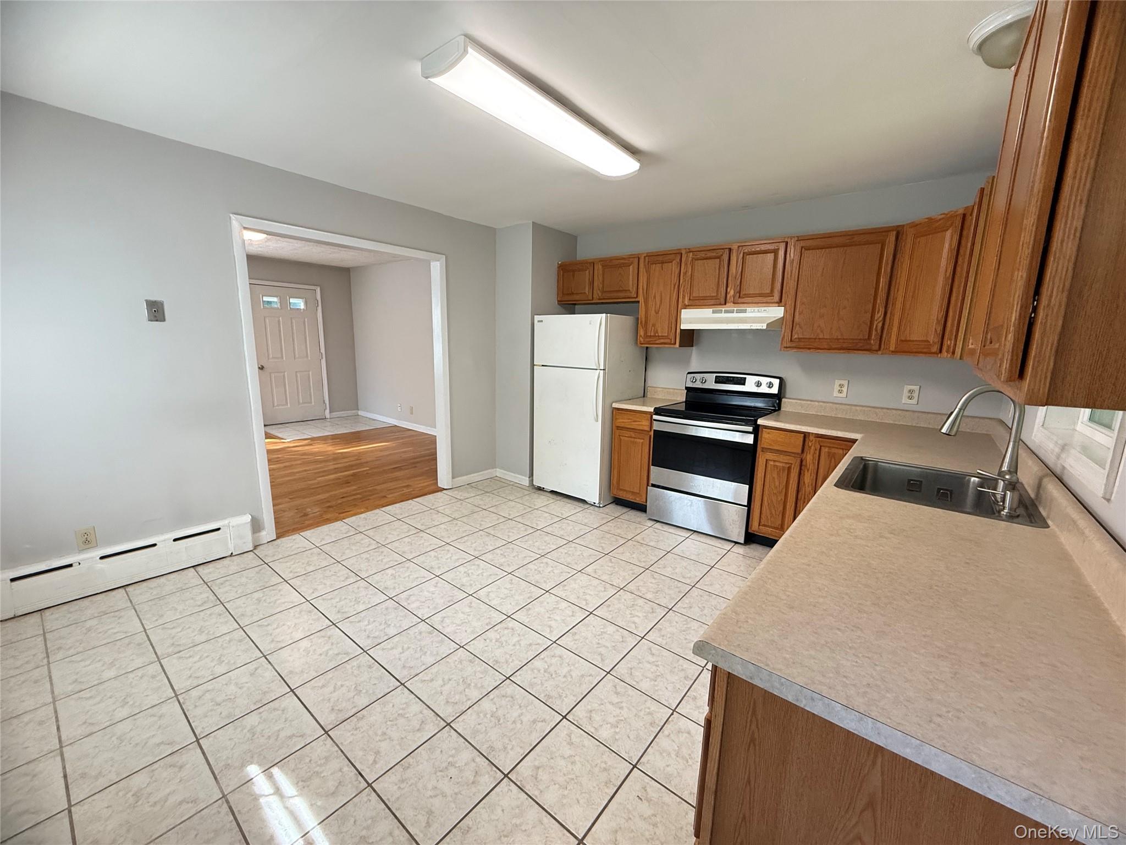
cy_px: 422
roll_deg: -1.6
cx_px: 563
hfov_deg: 102.1
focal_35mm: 14
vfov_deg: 85.7
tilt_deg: -10.4
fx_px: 455
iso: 200
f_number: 2.2
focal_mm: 2.22
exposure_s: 1/120
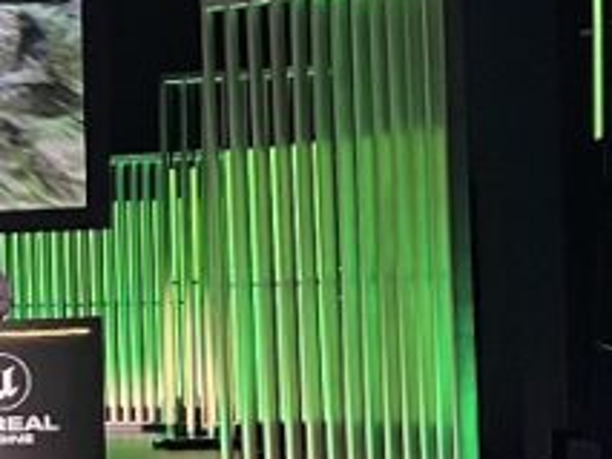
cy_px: 336
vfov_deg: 11.8
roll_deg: +2.3
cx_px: -483
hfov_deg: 14.0
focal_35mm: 125
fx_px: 2211
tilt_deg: -2.5
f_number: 1.5
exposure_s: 1/40
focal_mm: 5.7
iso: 500
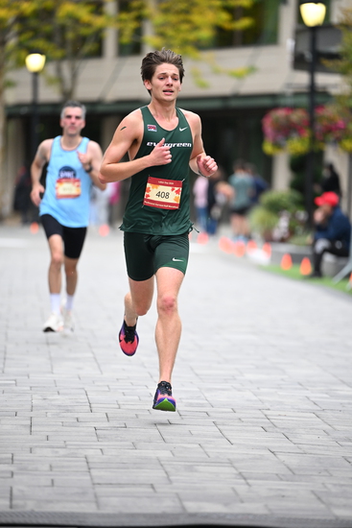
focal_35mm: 200
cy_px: 264
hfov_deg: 6.9
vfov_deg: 10.3
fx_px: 2931
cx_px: 176
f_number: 2.8
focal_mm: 200
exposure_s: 1/1250
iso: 1600
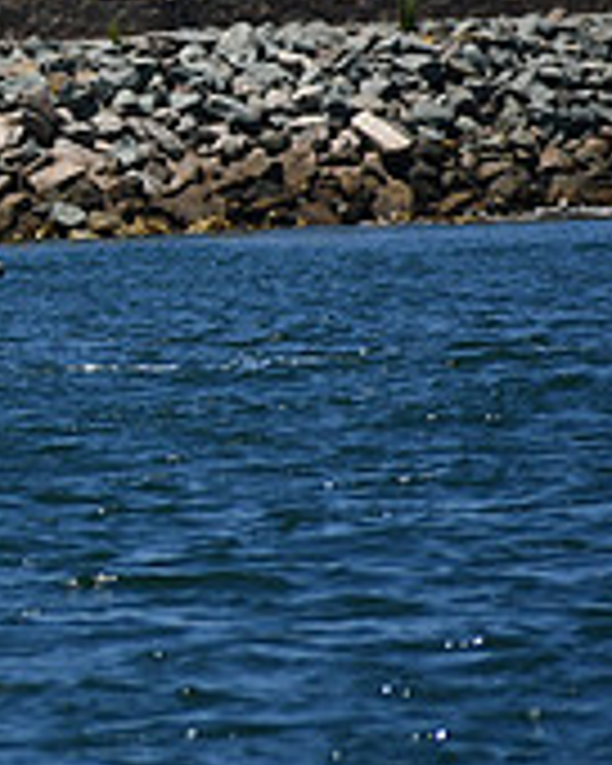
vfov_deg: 1.8
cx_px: -612
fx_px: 23864
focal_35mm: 1054
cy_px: 164
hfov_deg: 1.5
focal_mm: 220
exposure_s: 1/1600
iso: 200
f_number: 7.1
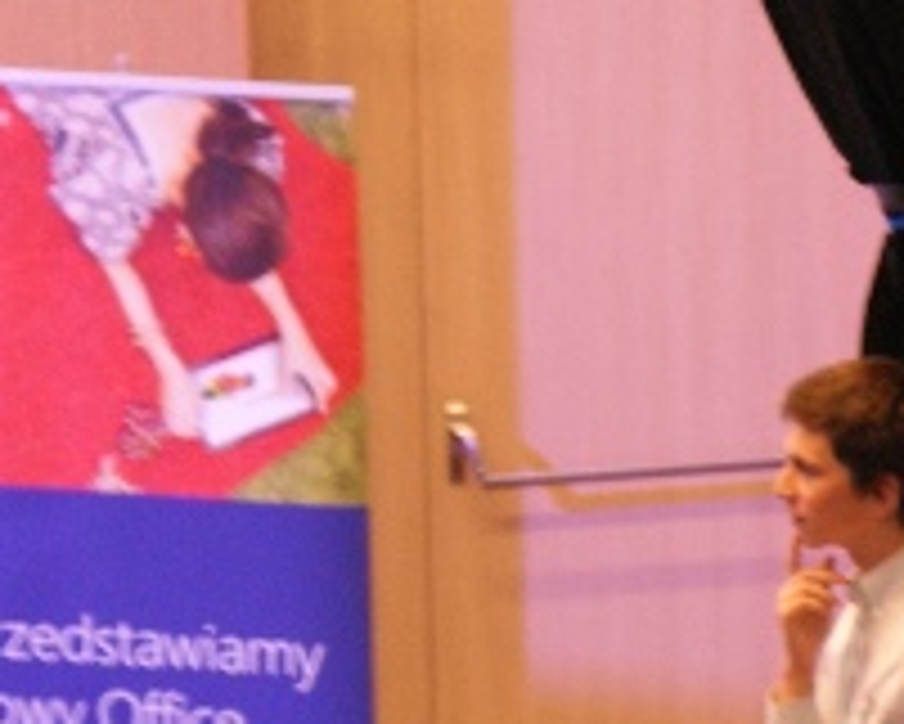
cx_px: 1403
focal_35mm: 314
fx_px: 8405
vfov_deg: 4.9
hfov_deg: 6.1
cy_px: 600
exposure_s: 1/5
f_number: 5.6
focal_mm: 70
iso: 800
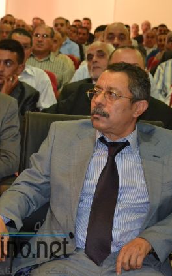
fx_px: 833
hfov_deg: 11.7
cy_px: 138
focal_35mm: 111
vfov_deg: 18.8
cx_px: 10
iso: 3200
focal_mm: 48
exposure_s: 1/60
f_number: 5.6
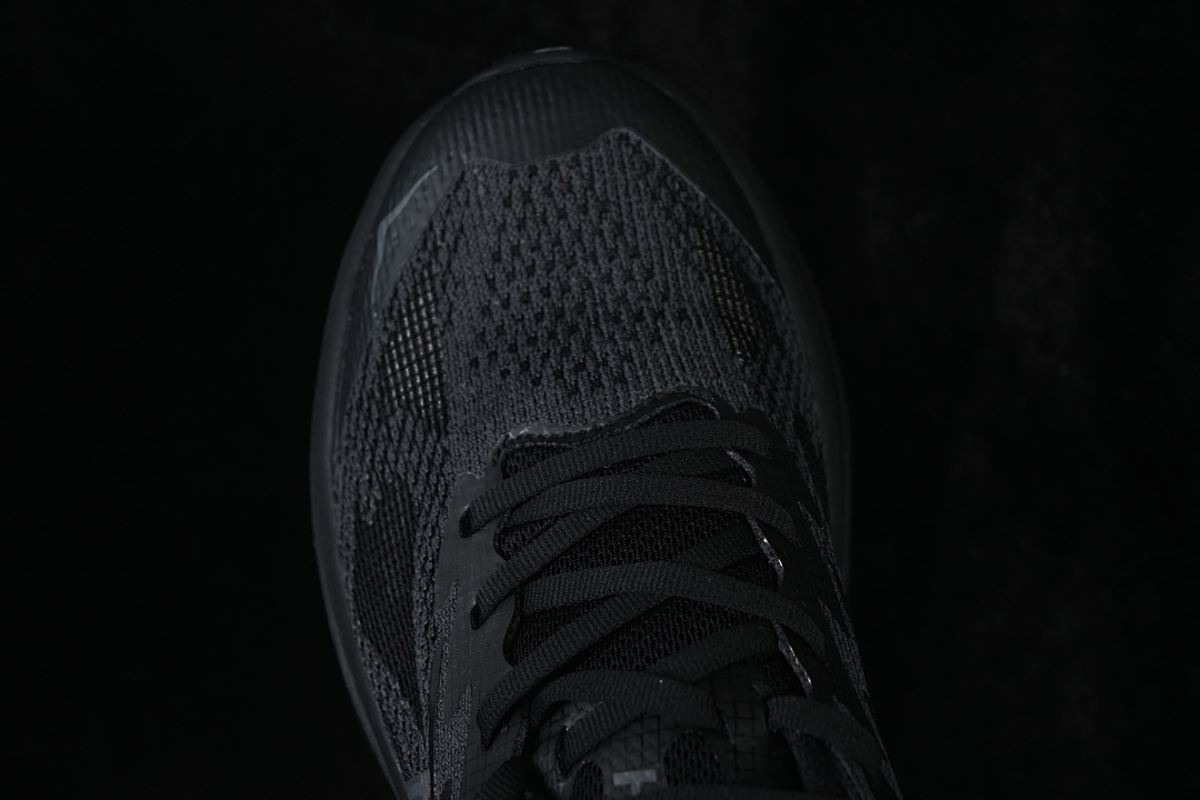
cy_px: 400
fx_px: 2500
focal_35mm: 75
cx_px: 600
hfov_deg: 27.0
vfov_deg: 18.2
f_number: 6.3
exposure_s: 1/50
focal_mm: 50
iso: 160
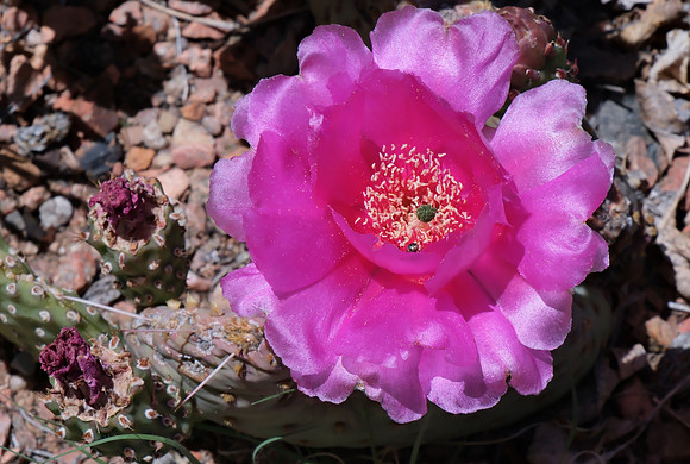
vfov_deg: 11.5
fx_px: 2306
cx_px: 345
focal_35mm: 120
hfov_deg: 17.0
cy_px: 232
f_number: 16
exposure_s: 1/210
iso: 250
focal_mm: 80
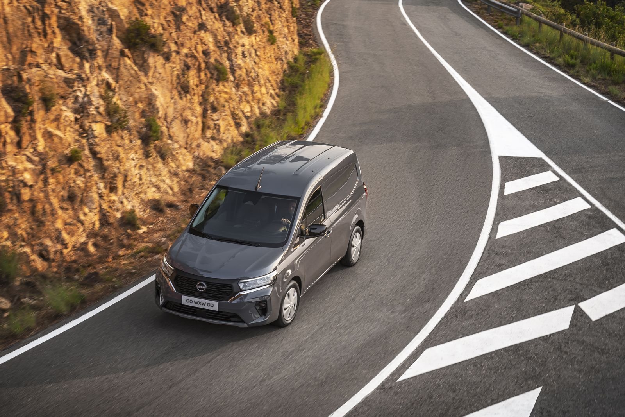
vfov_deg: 21.2
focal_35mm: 64
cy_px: 208
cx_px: 312
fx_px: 1111
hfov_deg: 31.4
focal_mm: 64
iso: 400
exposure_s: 1/125
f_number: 6.3
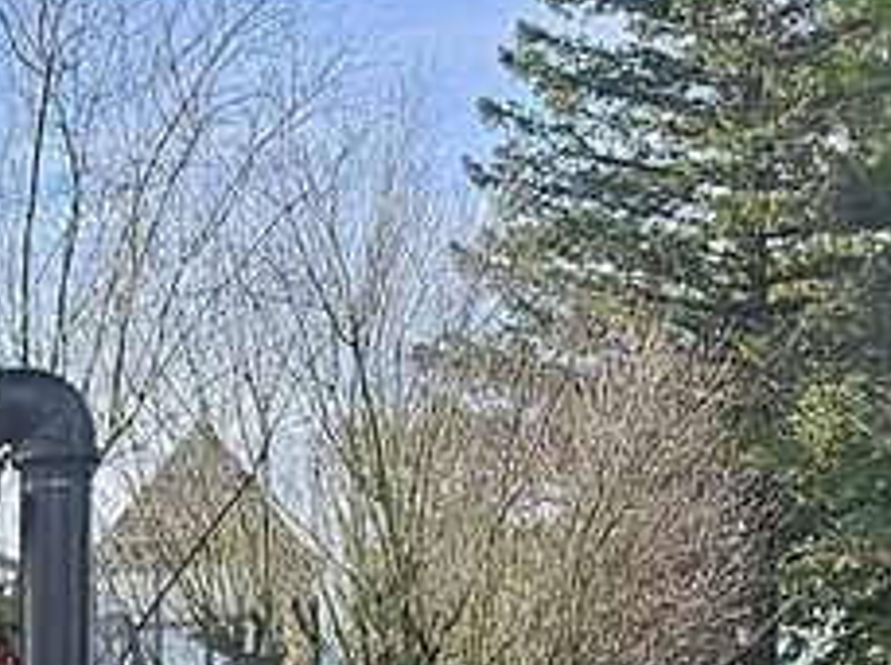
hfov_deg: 15.3
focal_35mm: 103
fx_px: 2647
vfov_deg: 13.8
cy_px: 875
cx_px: -903
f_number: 1.7
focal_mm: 6.3
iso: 20
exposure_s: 1/370
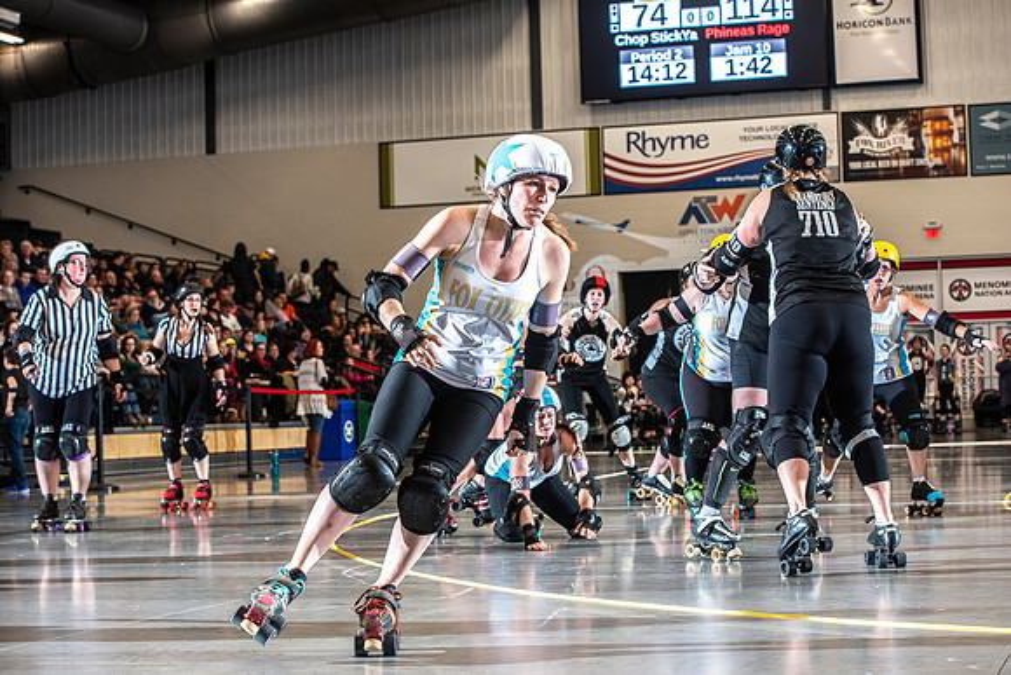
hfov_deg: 28.8
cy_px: 338
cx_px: 506
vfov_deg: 19.5
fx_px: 1966
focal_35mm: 70
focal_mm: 70
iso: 500
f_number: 5.6
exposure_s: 1/160
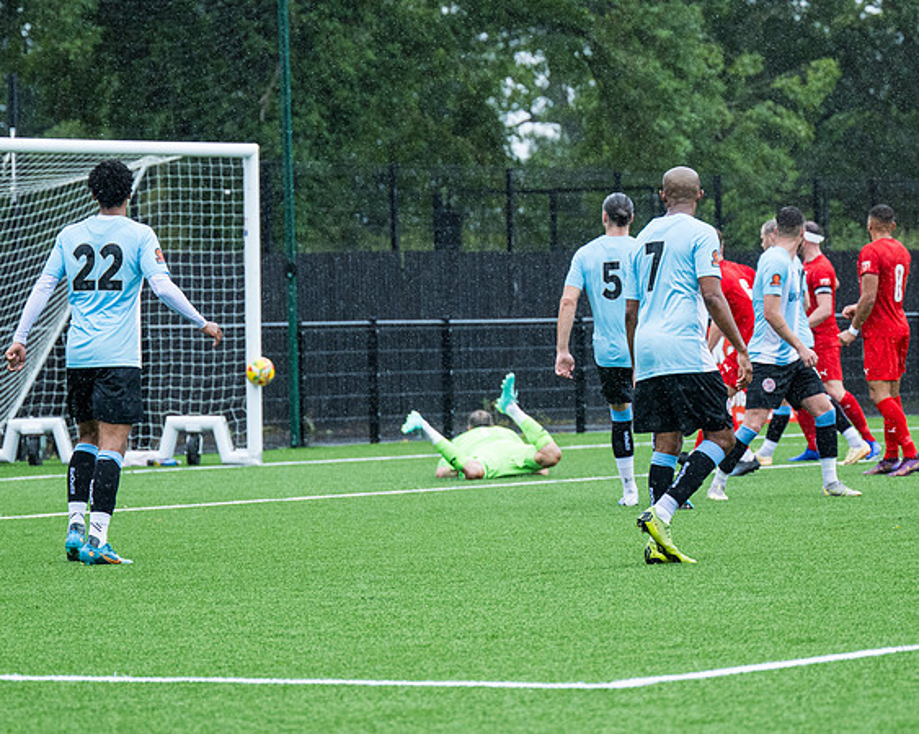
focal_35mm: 210
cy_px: 370
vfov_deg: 7.3
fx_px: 5719
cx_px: 548
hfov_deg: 9.2
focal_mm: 120
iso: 1000
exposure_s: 1/1600
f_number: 4
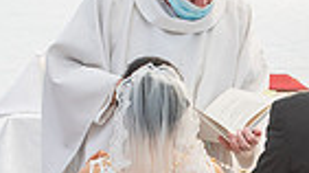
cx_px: 208
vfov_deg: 2.8
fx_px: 3561
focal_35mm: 435
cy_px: 253
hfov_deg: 5.0
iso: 800
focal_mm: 95
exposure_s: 1/125
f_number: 6.3
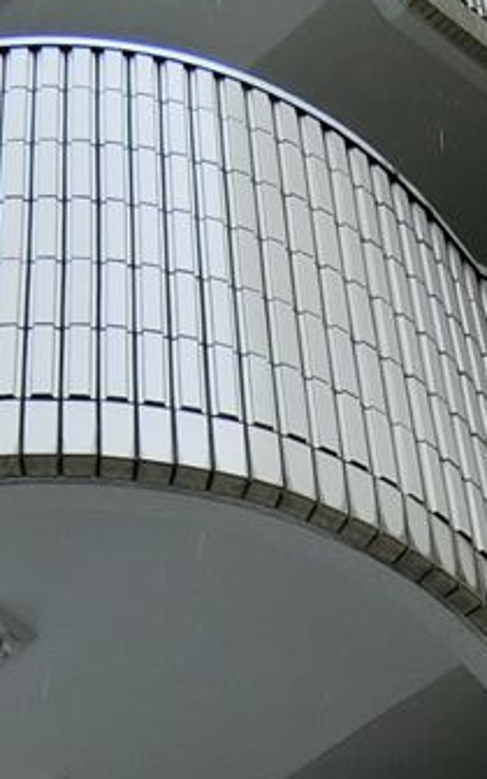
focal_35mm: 96
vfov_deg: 19.6
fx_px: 2039
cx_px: 369
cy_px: 1064
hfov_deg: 13.6
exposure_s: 1/160
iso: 80
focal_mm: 4.06
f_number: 2.7
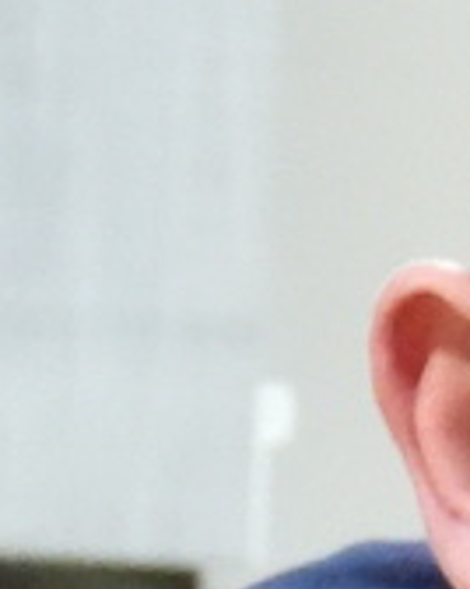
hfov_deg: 0.5
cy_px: 1027
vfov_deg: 0.6
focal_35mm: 3261
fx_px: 56805
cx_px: 635
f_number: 5
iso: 1600
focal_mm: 83.9
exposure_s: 1/10
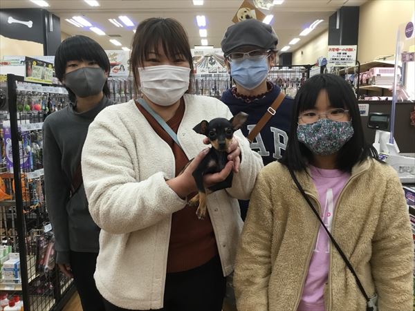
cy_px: 156
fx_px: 372
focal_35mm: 31
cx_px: 208
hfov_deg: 58.4
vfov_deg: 45.4
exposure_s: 1/33
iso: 64
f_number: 2.4
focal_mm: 3.3
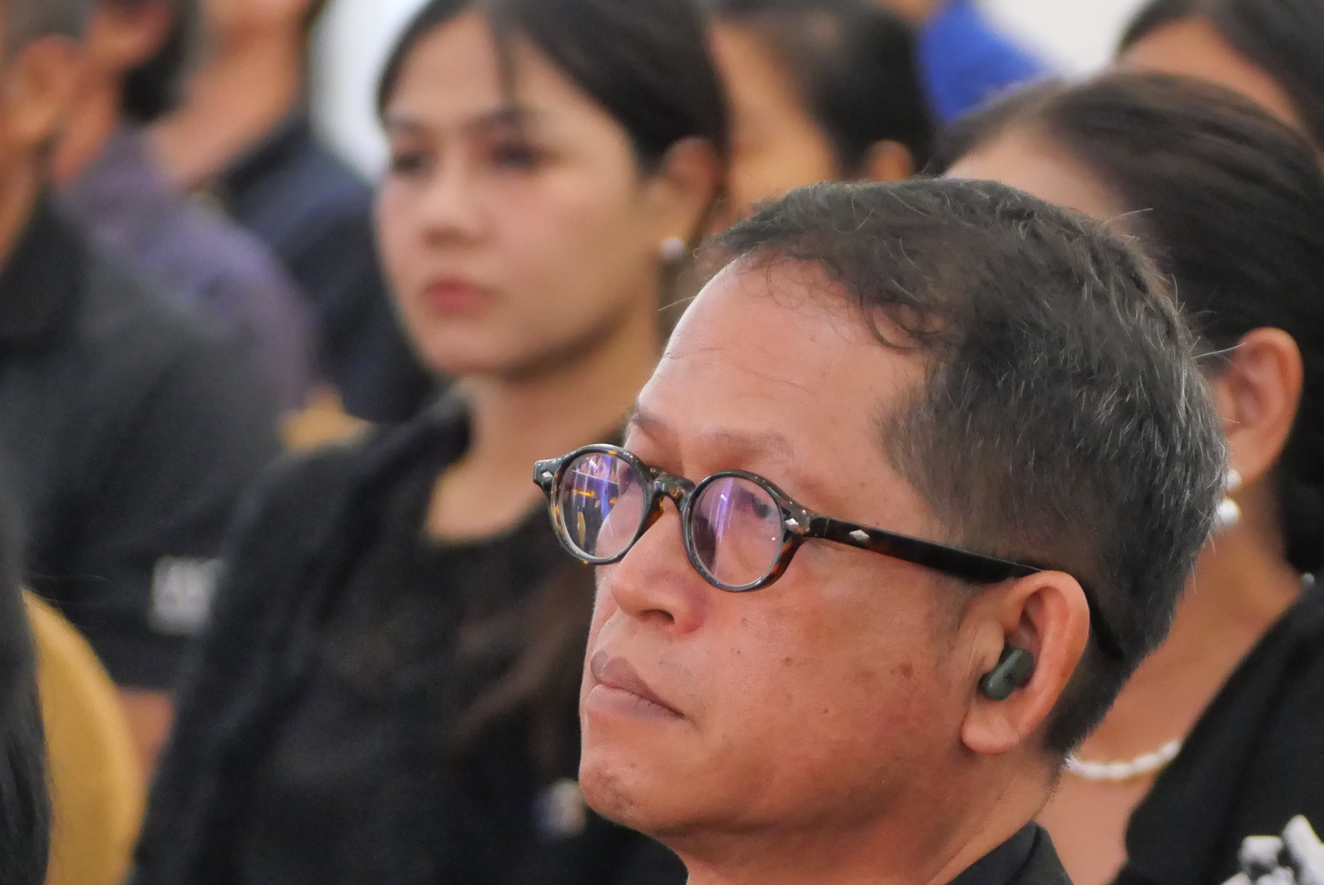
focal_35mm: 646
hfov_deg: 3.2
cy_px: 772
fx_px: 23773
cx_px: 665
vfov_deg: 2.1
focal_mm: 150
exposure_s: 1/80
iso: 2500
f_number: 5.6
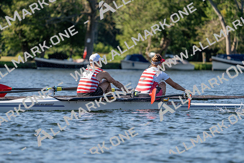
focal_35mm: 300
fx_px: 2034
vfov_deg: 4.6
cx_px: 122
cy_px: 82
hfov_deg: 6.9
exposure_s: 1/1600
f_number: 5.6
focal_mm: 300
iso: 320
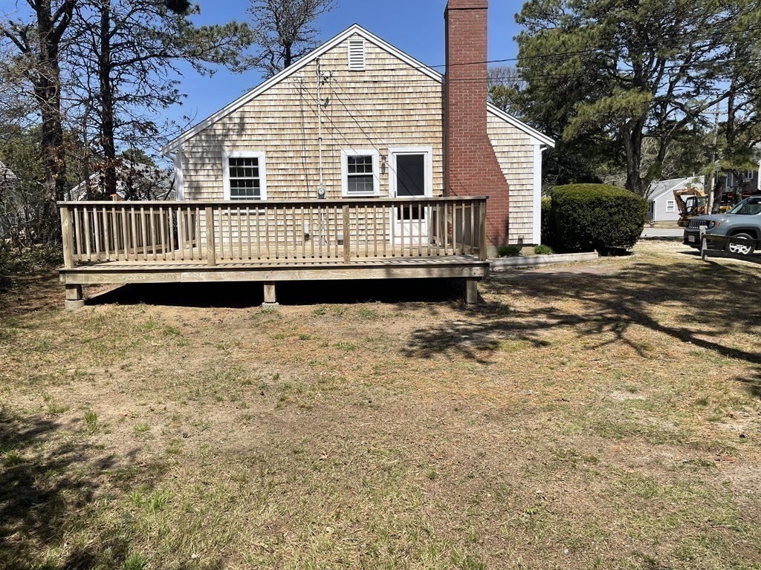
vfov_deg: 53.1
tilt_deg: -5.6
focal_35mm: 26
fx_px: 572
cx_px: 380
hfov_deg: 67.3
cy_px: 285
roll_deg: +1.3
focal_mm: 4.2
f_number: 1.6
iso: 32
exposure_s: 1/3731
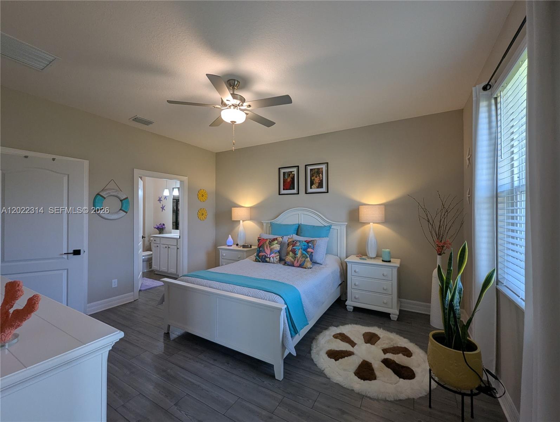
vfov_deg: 90.1
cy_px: 211
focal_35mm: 13
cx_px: 280
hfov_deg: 106.1
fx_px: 211
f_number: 2.2
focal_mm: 1.95
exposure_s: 1/40
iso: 53
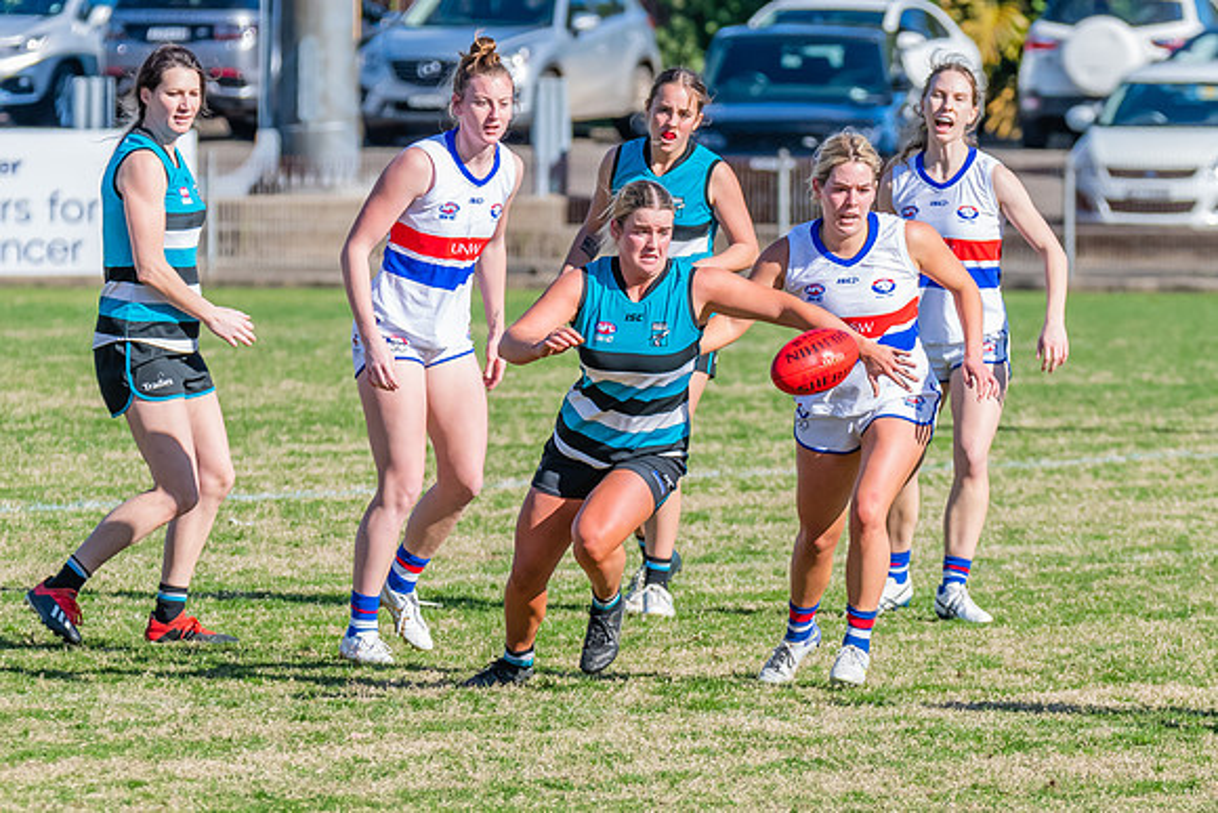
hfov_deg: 3.8
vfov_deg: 2.5
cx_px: 767
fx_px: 18291
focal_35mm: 541
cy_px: 362
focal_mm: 280
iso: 800
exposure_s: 1/1600
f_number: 8
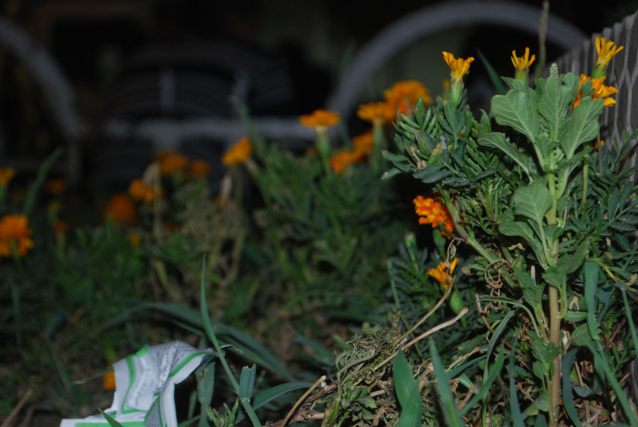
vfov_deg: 16.6
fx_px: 1464
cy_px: 214
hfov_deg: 24.6
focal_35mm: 82
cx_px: 319
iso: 400
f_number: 5.6
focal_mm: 55
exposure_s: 1/30
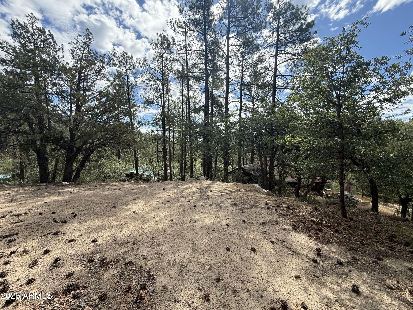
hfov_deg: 102.1
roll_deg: +0.3
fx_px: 167
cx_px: 206
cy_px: 155
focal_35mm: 14
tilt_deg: -3.0
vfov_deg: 85.7
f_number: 2.2
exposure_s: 1/1033
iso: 64
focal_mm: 2.22
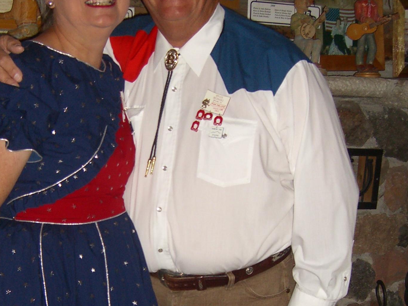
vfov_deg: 17.1
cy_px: 273
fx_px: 1002
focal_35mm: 85
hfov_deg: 22.9
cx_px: 144
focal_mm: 7.9
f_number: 2.8
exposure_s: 1/60
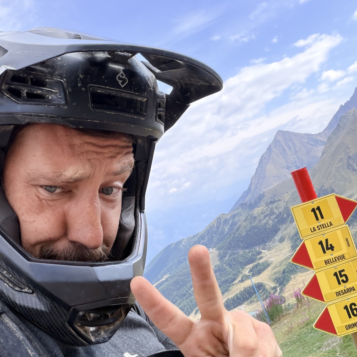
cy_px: 140
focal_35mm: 36
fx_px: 420
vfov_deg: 45.8
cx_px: 179
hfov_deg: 46.0
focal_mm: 2.71
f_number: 1.9
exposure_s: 1/532
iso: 40
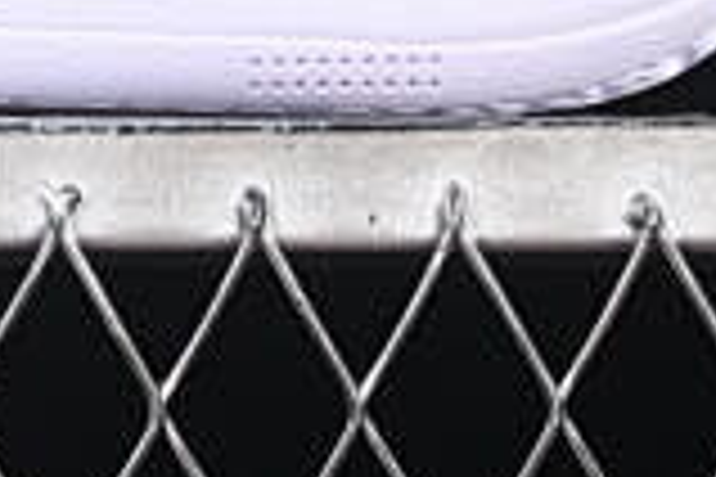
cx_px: -459
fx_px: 7498
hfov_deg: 5.4
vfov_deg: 3.6
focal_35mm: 377
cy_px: -637
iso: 160
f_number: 6.3
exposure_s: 1/50
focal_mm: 50
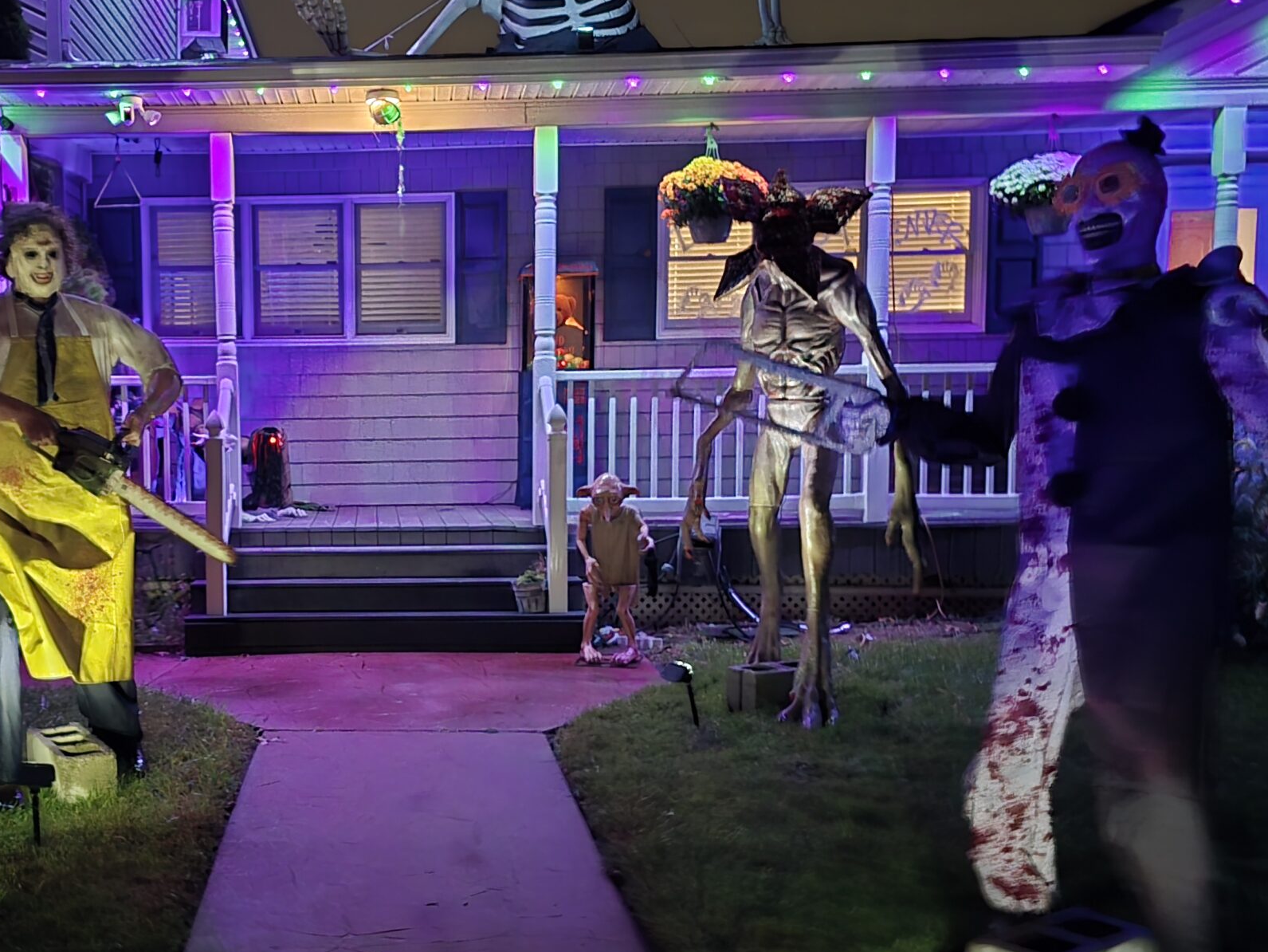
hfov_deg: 48.6
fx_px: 1356
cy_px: 542
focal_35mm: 37
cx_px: 351
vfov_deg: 38.6
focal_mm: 6.3
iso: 2500
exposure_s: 1/15
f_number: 1.7
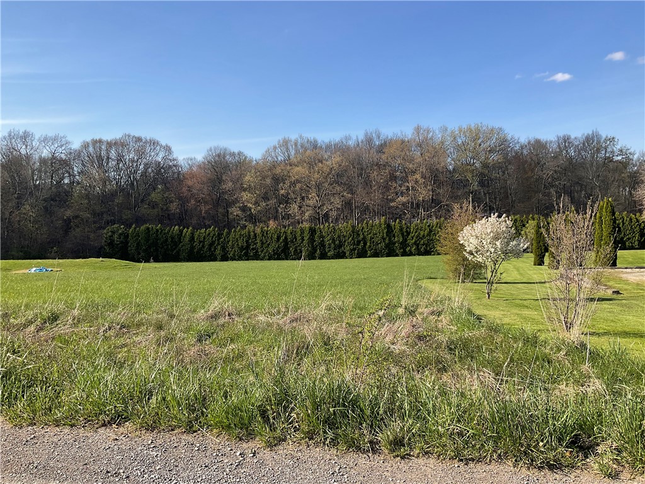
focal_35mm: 29
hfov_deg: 61.7
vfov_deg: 48.2
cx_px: 322
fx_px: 540
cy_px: 242
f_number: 1.8
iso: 16
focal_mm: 3
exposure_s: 1/1342
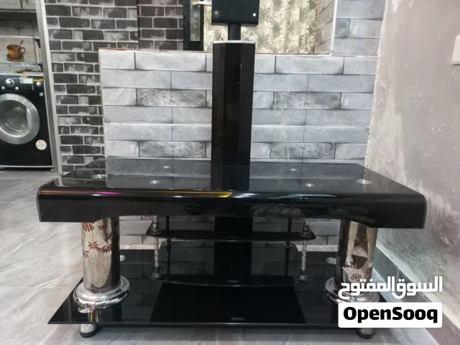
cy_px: 172
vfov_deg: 54.9
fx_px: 332
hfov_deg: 69.4
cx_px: 230
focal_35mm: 25
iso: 500
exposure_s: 1/25
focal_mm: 4.6
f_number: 1.8
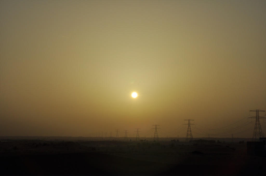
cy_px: 88
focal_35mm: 68
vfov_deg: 20.1
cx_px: 133
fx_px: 498
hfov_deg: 29.9
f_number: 20
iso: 200
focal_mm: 45
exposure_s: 1/400
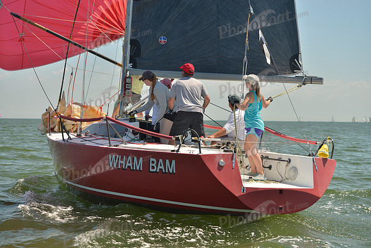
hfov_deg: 28.8
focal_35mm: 70
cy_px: 124
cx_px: 186
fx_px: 722
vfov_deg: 19.5
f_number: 4
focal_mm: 70
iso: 200
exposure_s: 1/800
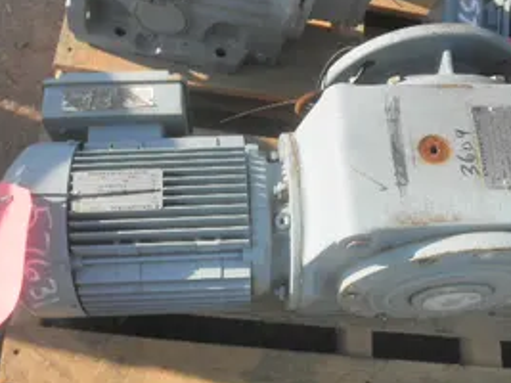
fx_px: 620
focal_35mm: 42
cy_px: 253
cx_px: 258
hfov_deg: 44.8
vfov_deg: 34.0
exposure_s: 1/500
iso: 64
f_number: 3
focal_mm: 5
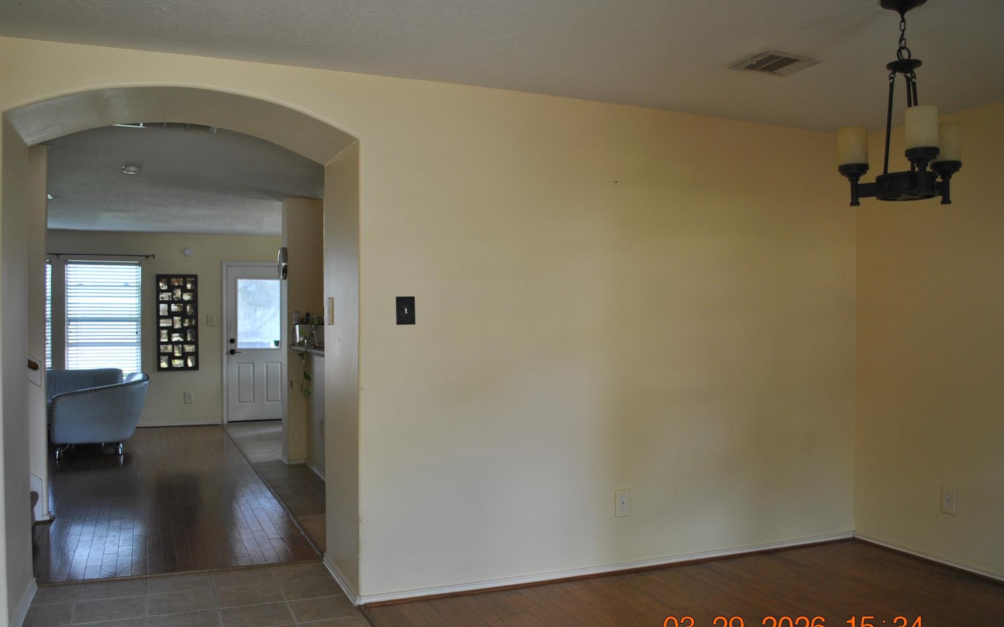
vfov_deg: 43.1
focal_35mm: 29
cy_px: 328
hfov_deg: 64.6
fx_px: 794
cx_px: 497
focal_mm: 18
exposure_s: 1/50
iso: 200
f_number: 3.5
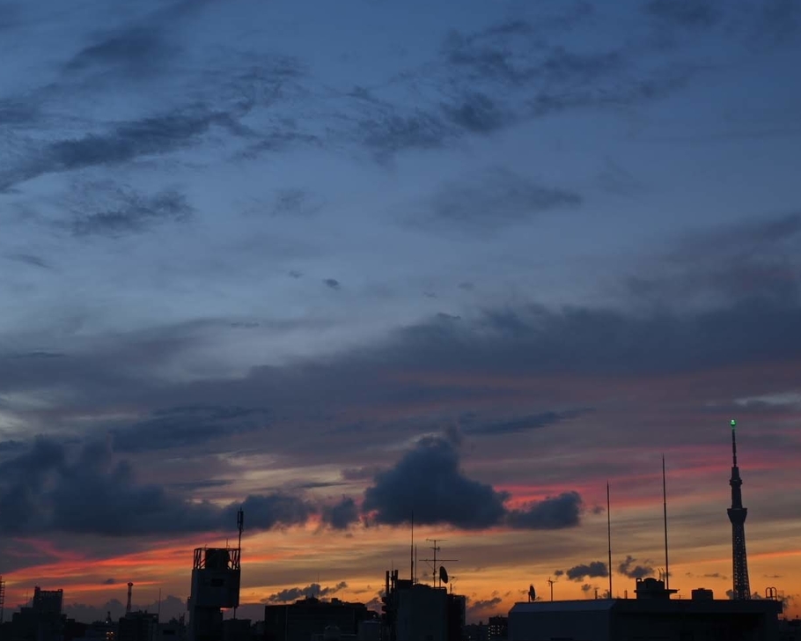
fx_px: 1233
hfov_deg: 35.9
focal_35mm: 52
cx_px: 457
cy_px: 314
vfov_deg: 29.1
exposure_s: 1/2.5
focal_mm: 28
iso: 100
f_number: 11
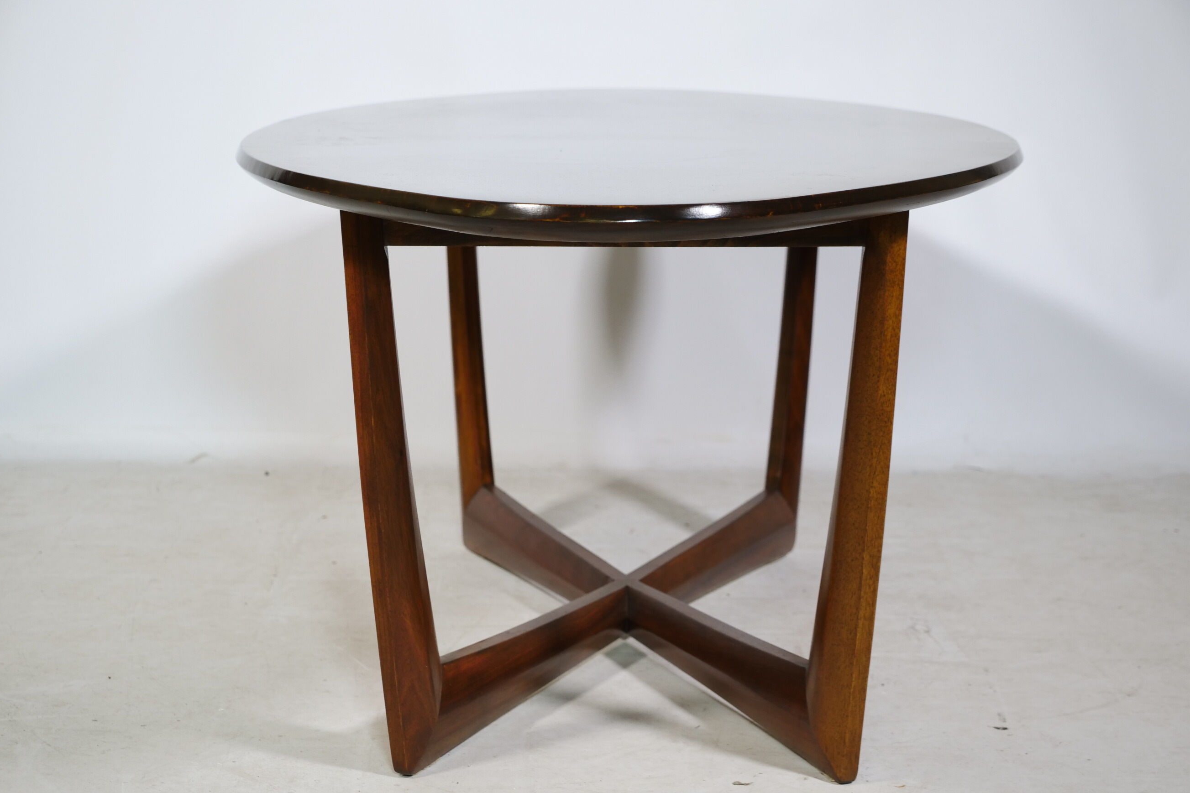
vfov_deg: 20.3
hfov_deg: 30.1
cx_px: 595
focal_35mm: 67
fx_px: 2215
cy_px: 446
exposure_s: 1/80
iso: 400
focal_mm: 32
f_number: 3.5
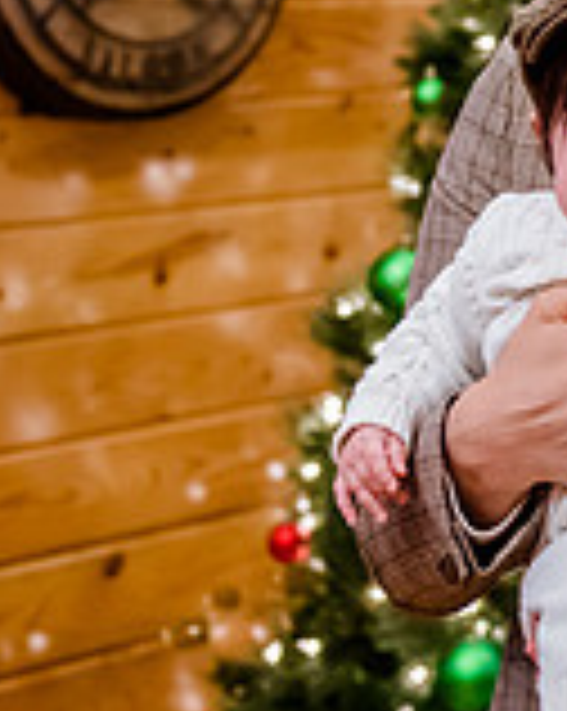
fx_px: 3110
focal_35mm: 148
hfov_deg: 9.9
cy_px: 179
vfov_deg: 13.0
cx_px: 980
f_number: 2.8
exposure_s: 1/125
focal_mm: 38
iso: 2500
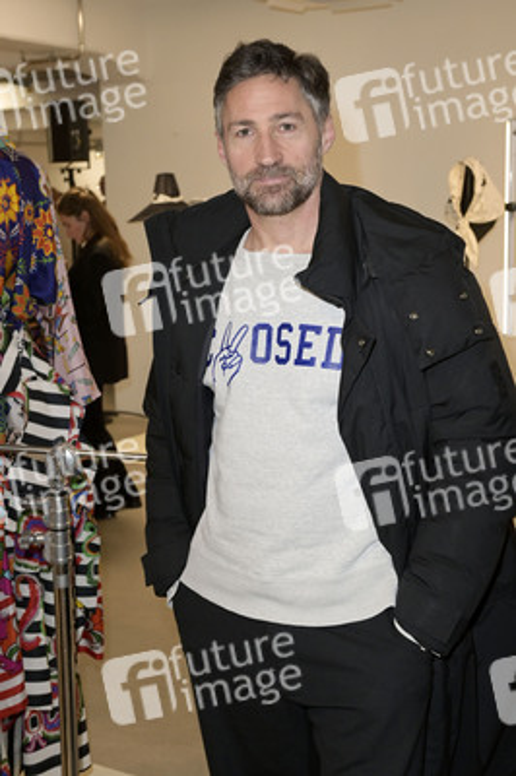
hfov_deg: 28.0
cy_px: 388
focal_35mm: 48
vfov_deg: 41.1
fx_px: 1034
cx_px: 258
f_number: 5.6
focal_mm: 48
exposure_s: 1/125
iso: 2500
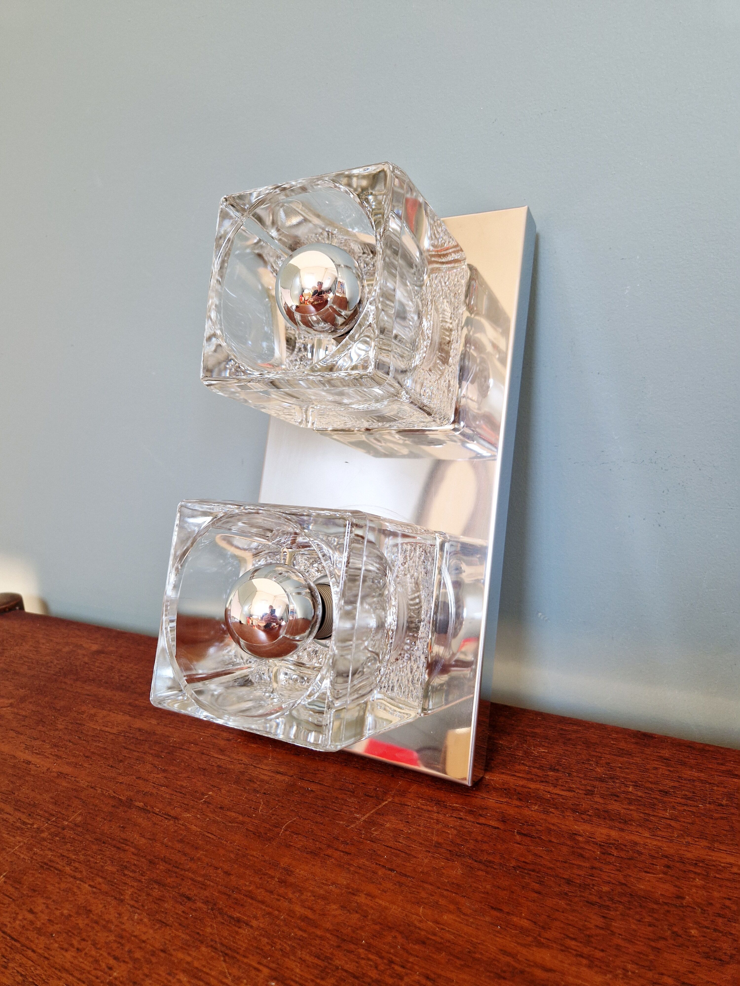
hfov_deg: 58.9
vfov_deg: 73.9
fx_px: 656
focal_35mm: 23
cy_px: 493
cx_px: 370
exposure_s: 1/180
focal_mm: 5.4
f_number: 1.8
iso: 160
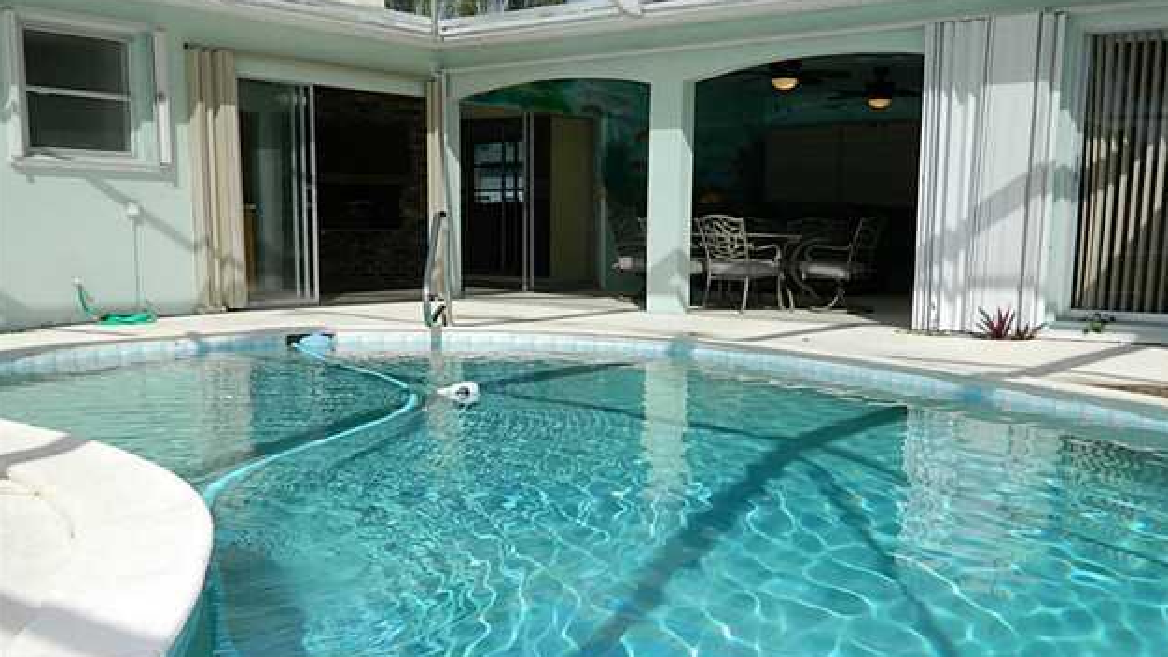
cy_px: 440
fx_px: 1208
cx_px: 593
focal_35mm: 39
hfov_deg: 51.6
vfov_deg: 30.2
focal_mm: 6.2
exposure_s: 1/1000
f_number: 3.3
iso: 110
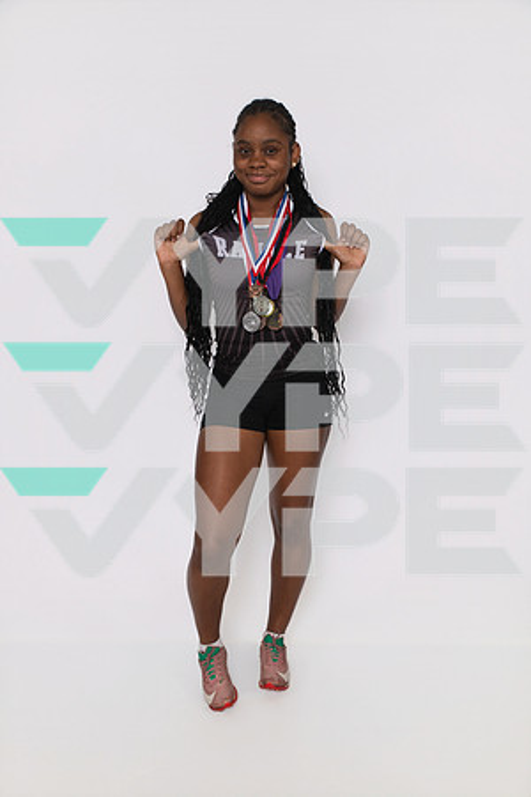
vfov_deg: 55.8
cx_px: 266
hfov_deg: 38.9
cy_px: 398
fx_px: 752
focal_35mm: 34
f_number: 8
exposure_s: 1/320
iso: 640
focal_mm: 34
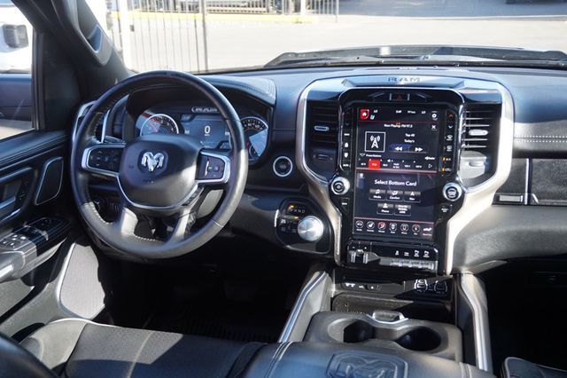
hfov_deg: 53.2
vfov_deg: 36.8
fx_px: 567
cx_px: 284
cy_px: 189
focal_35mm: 36
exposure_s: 1/60
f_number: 4.5
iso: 160
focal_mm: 24
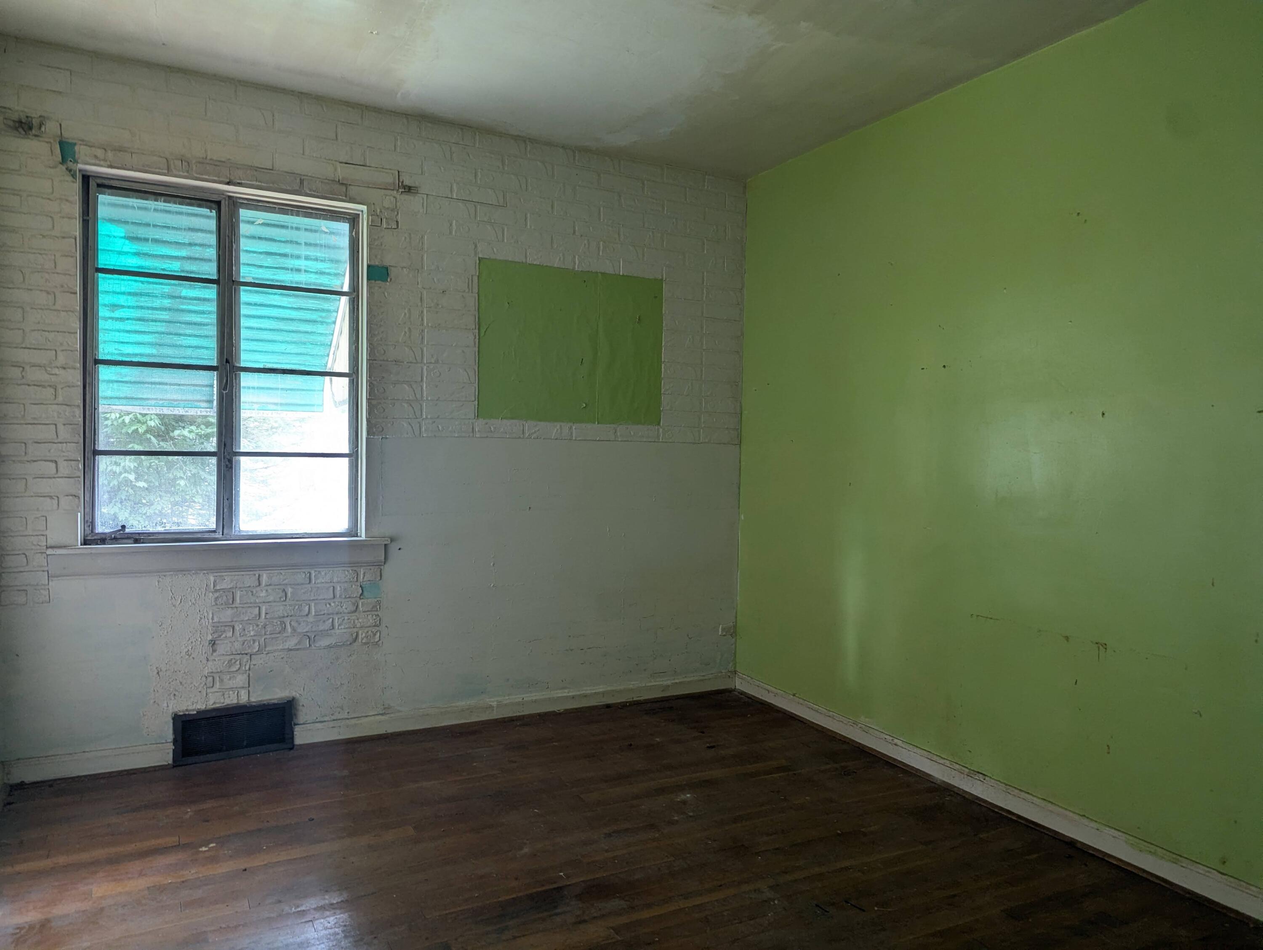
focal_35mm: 24
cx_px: 632
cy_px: 475
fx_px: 877
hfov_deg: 71.5
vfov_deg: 56.9
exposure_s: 1/62.5
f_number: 1.85
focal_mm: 6.81
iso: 151
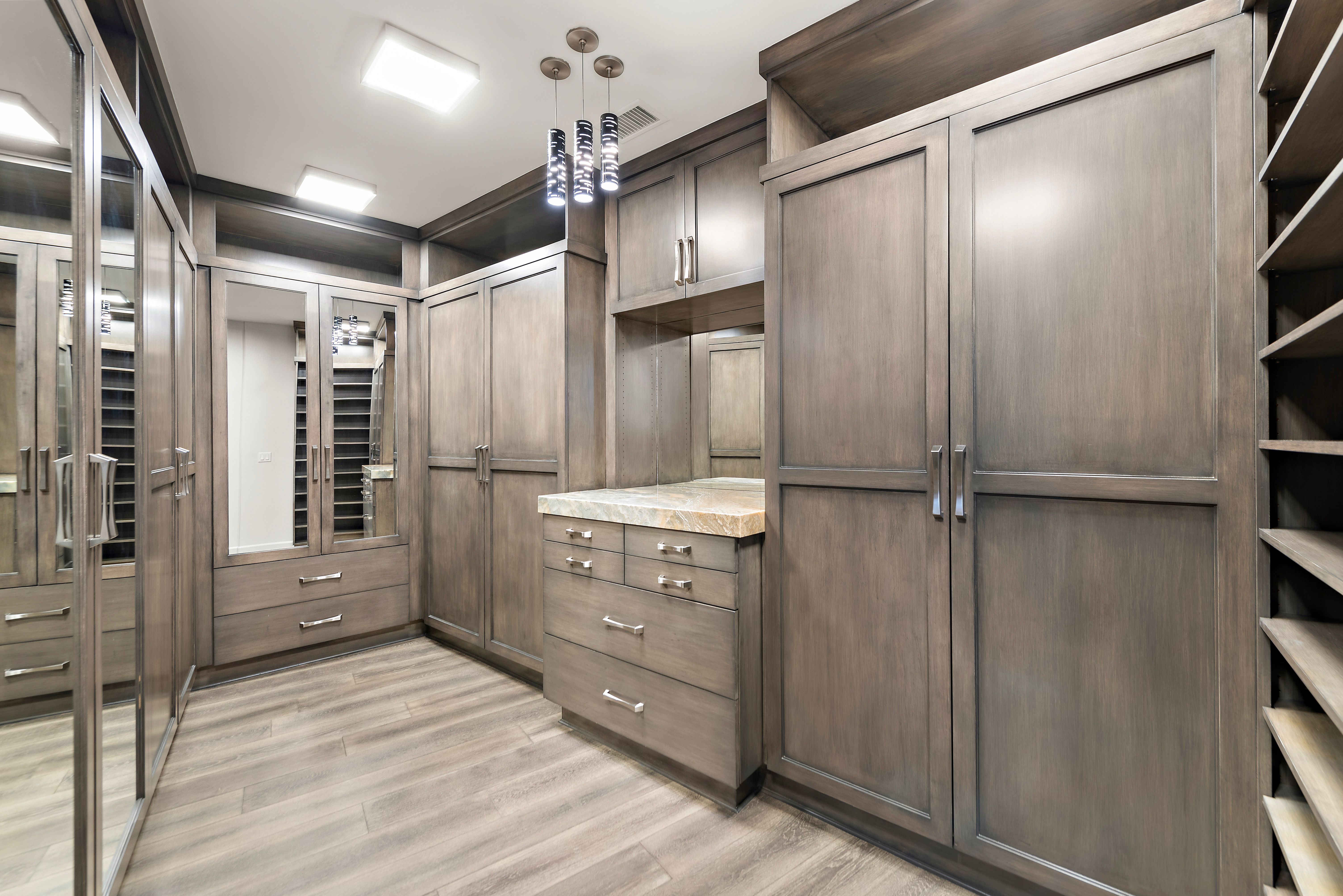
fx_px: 560
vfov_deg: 77.4
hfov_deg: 100.4
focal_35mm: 15
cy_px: 448
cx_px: 672
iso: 125
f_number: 7.1
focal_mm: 15
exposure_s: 6
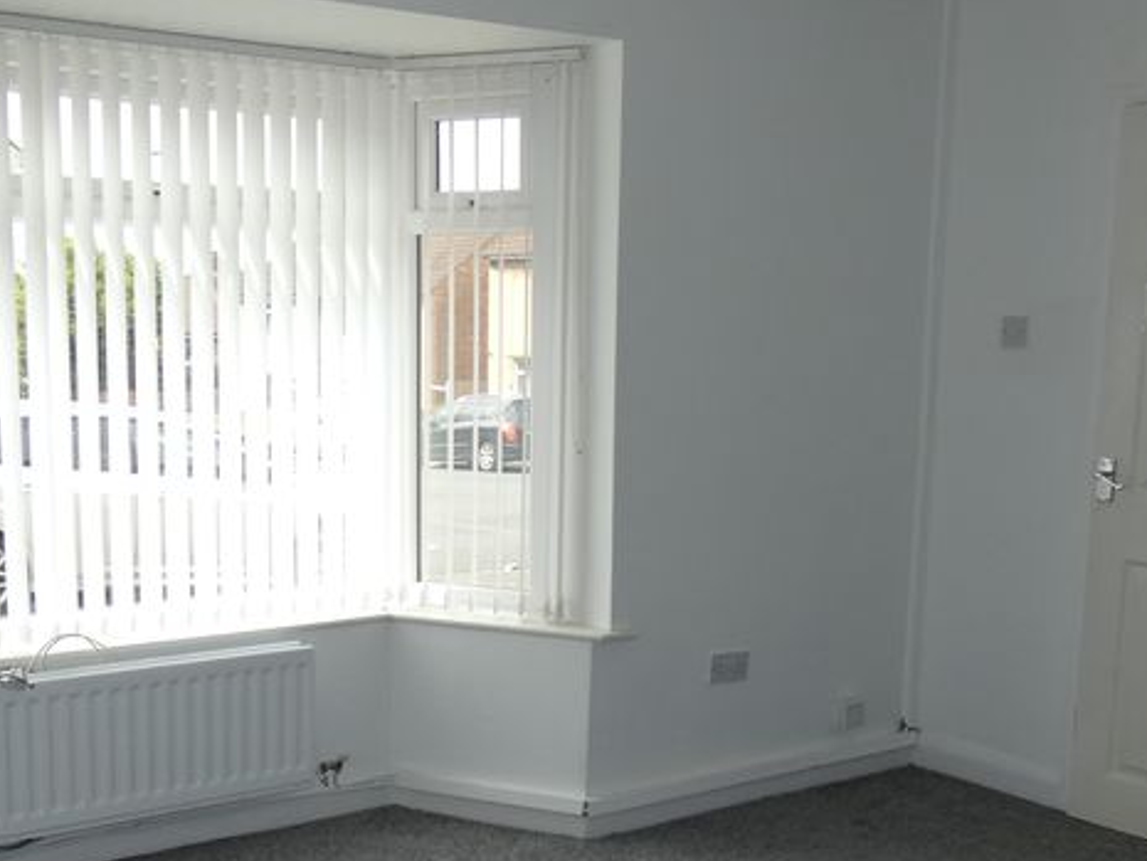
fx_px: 1458
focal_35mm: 44
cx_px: 513
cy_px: 572
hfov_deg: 42.9
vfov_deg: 32.6
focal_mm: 3.6
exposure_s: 1/250
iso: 80
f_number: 2.8
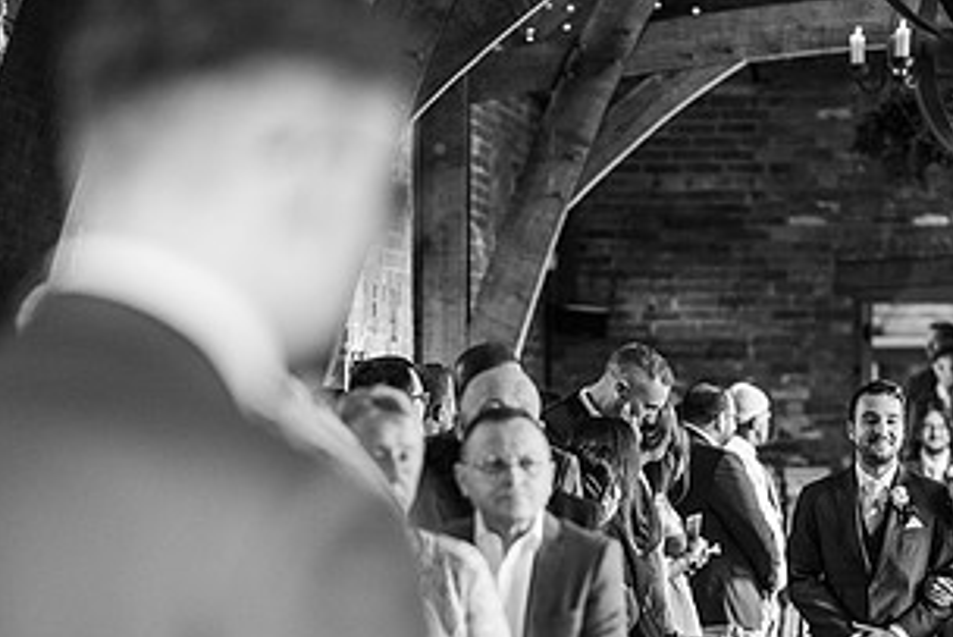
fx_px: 4290
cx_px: 671
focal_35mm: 162
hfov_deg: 12.6
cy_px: 599
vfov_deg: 8.4
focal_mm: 85
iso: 560
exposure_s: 1/200
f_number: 1.8
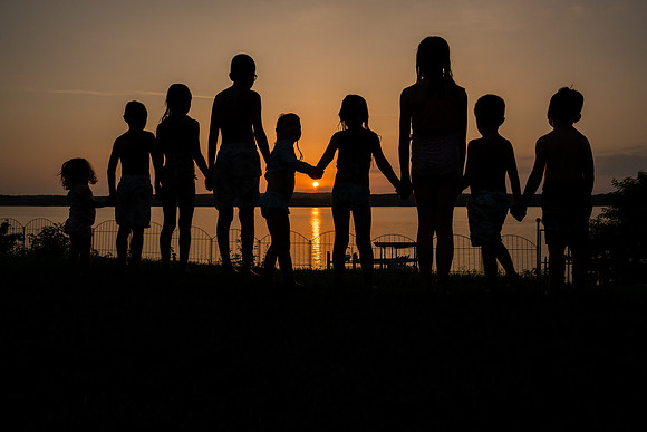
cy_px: 216
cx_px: 324
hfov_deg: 73.7
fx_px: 431
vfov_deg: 53.2
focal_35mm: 24
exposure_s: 1/640
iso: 400
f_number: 10
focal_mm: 24
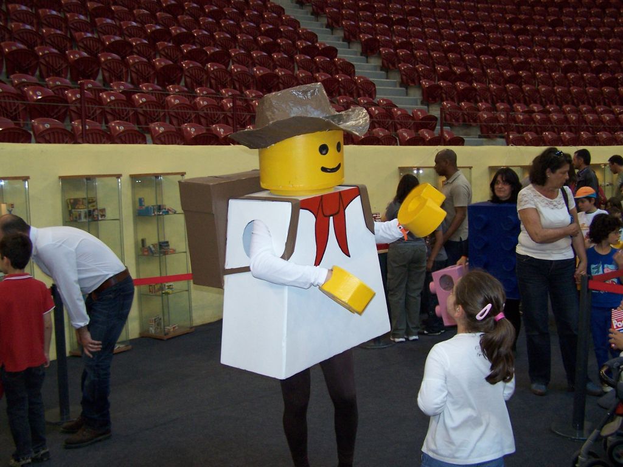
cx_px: 312
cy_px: 234
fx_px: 684
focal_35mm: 38
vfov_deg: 37.7
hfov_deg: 49.0
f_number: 2.8
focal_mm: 6.3
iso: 140
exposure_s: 1/60
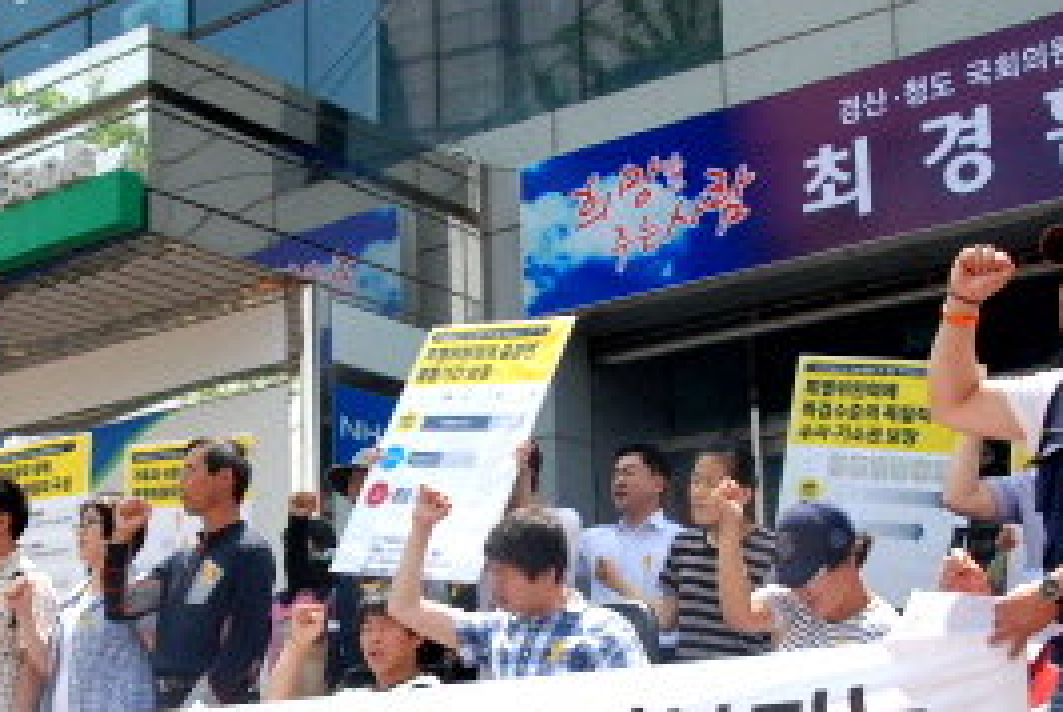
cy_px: 552
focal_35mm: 62
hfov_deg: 32.3
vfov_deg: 21.7
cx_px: 428
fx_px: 1833
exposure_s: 1/500
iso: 800
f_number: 11
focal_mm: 22
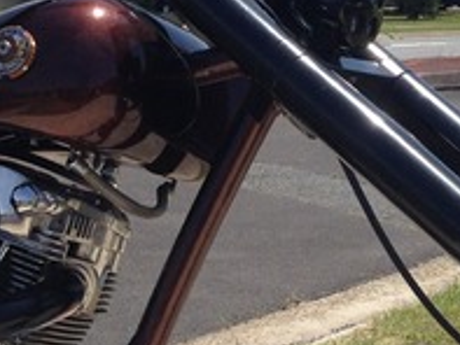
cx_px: 217
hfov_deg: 14.7
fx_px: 1782
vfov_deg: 11.1
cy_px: 163
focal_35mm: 134
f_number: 2.4
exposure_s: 1/1695
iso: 50
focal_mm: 4.12
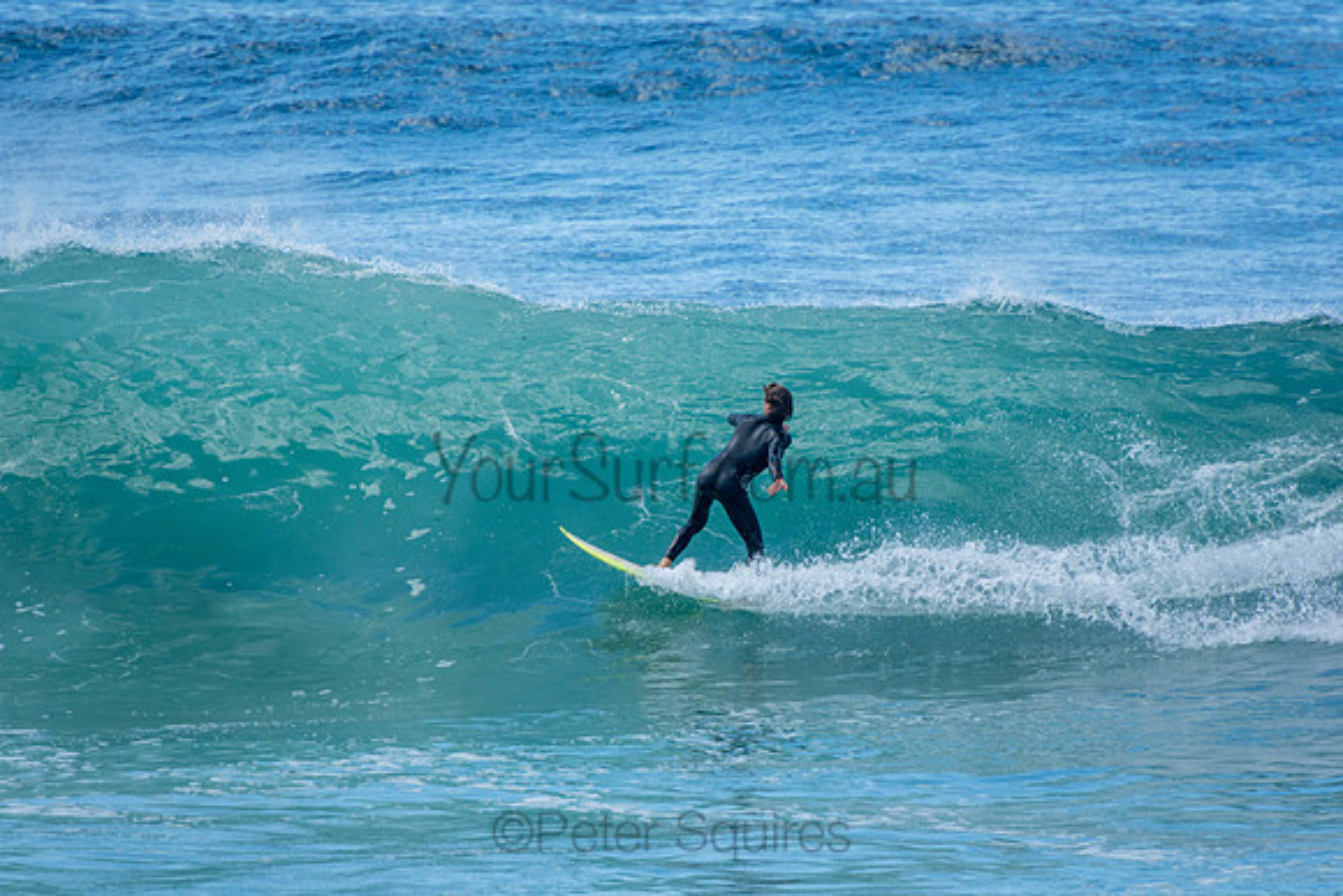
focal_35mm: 600
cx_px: 672
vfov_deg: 2.3
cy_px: 448
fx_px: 22388
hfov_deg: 3.4
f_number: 5.6
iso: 560
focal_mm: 400
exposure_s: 1/2000
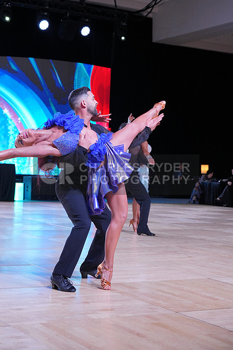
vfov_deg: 28.8
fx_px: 679
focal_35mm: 70
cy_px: 175
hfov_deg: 19.5
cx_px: 116
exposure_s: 1/400
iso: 2000
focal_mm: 70
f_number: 5.6
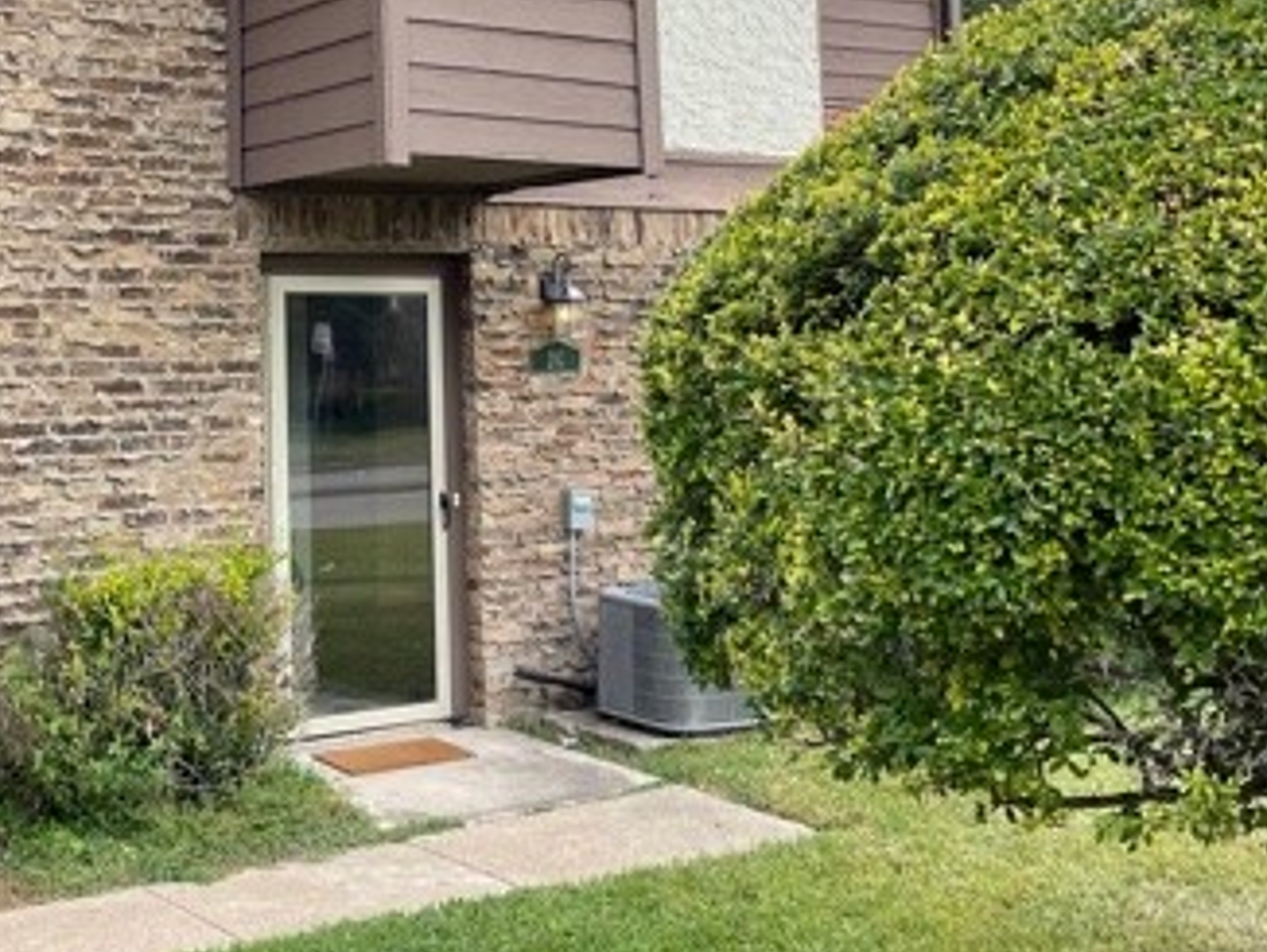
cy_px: 233
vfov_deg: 28.2
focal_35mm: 51
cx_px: 428
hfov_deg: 37.1
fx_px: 1868
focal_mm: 4.2
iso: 32
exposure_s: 1/1024
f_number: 1.6
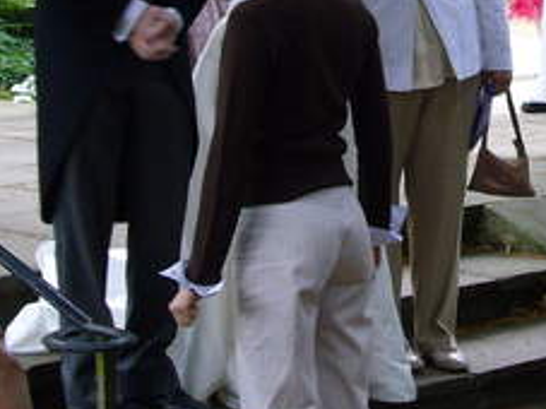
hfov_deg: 14.2
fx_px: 2176
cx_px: 457
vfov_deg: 10.7
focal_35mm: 138
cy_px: 29
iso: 100
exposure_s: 1/30
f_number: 3.6
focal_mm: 8.1
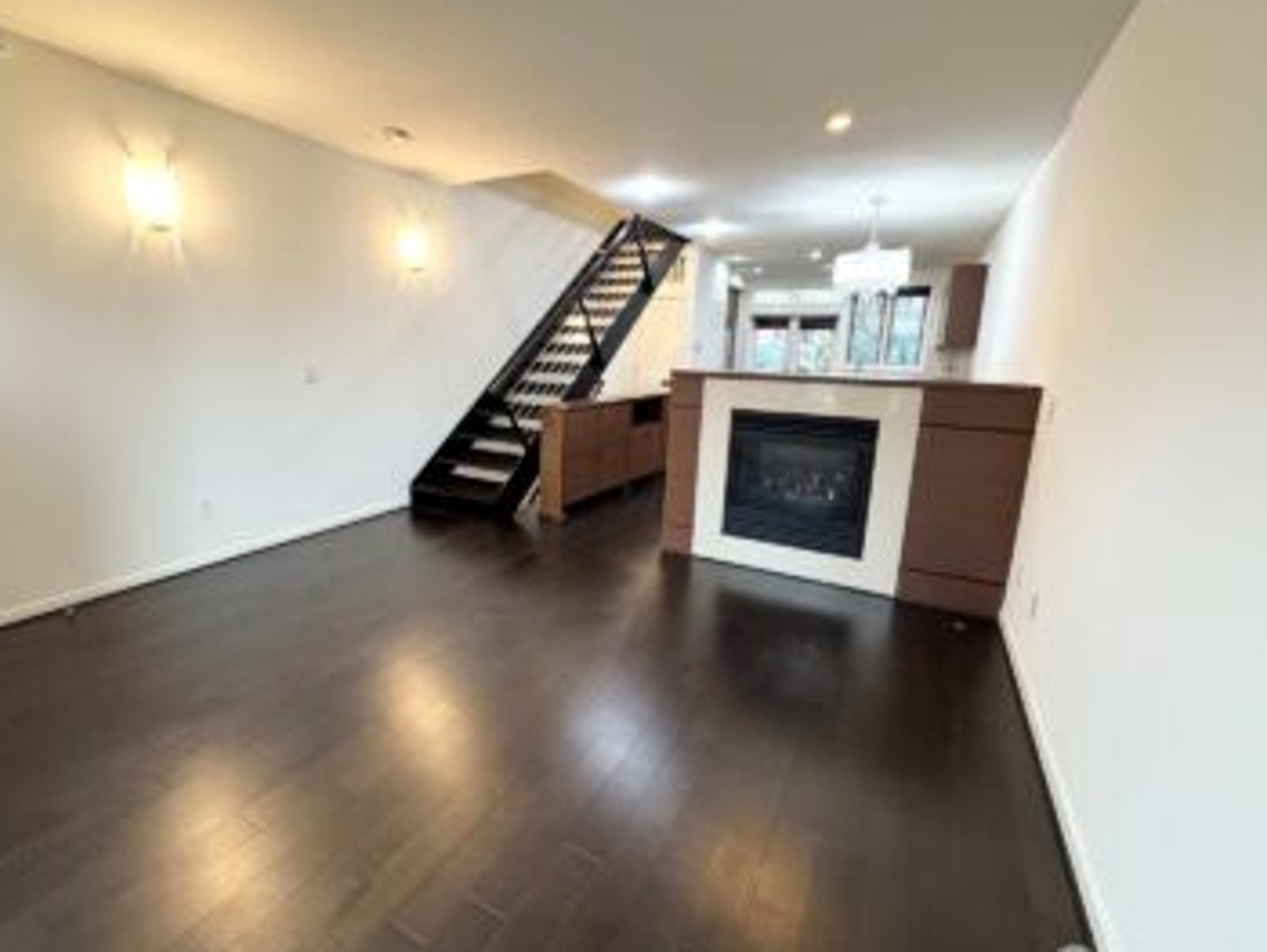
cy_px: 463
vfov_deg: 78.2
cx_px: 561
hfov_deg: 94.1
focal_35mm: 16
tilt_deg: -11.8
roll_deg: -1.6
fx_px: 586
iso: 320
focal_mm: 2.22
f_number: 2.2
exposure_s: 1/60
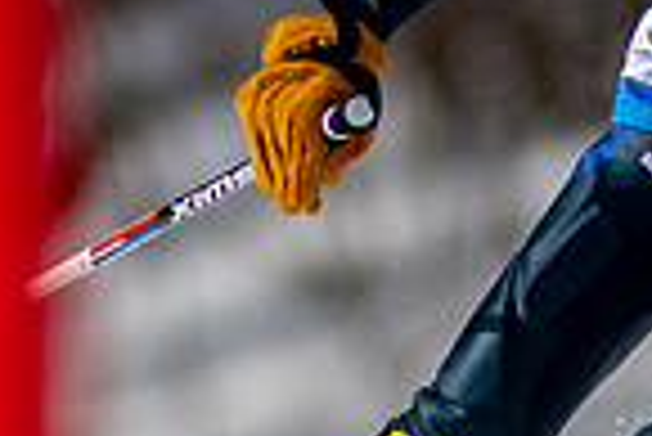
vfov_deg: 0.7
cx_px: 834
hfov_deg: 1.0
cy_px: -256
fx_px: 36095
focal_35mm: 1991
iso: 100
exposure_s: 1/6400
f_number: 2.8
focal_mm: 300
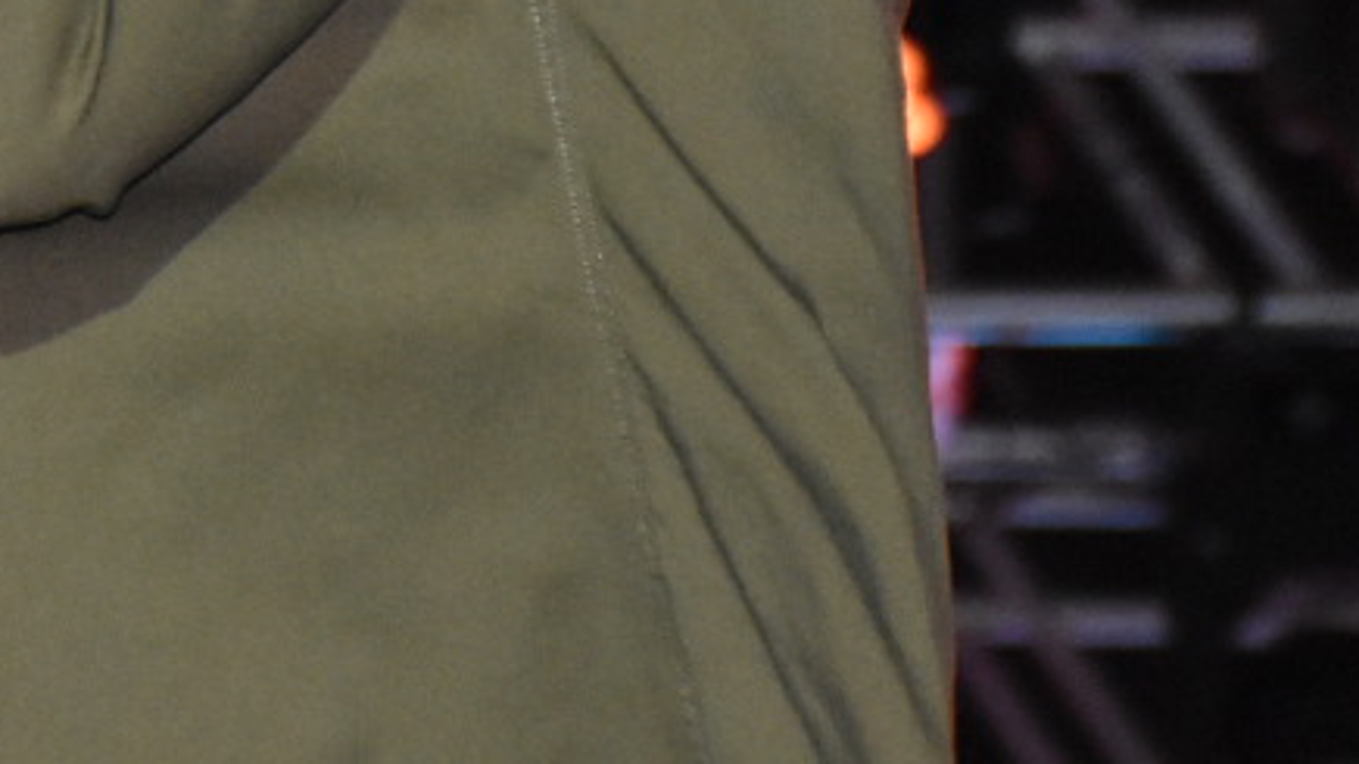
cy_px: -521
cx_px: -315
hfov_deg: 4.3
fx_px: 17867
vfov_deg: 2.4
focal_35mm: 496
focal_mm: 85
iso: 3200
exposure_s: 1/100
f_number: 5.3
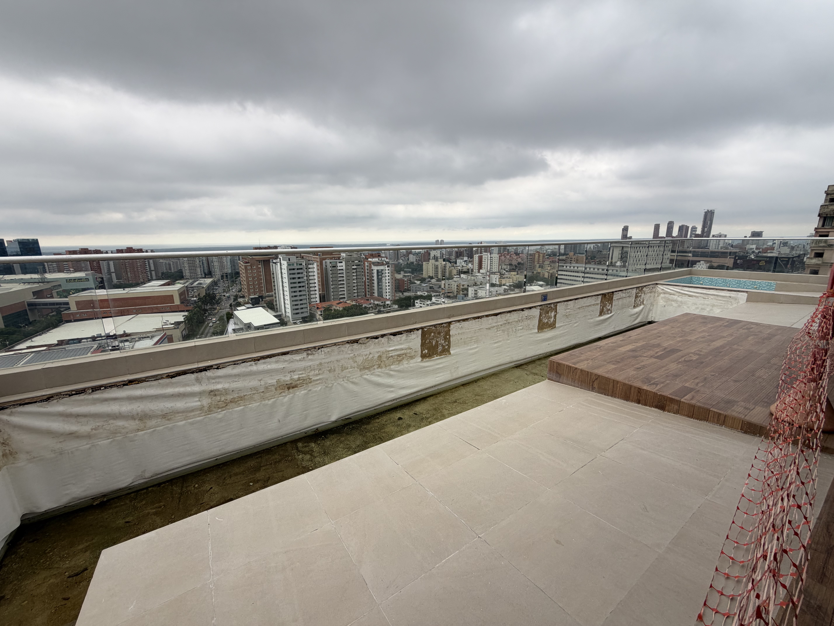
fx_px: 337
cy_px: 313
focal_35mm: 14
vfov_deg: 85.7
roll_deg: +1.4
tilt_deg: -12.4
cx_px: 417
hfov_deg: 102.1
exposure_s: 1/319
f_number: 2.2
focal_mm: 2.22
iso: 50
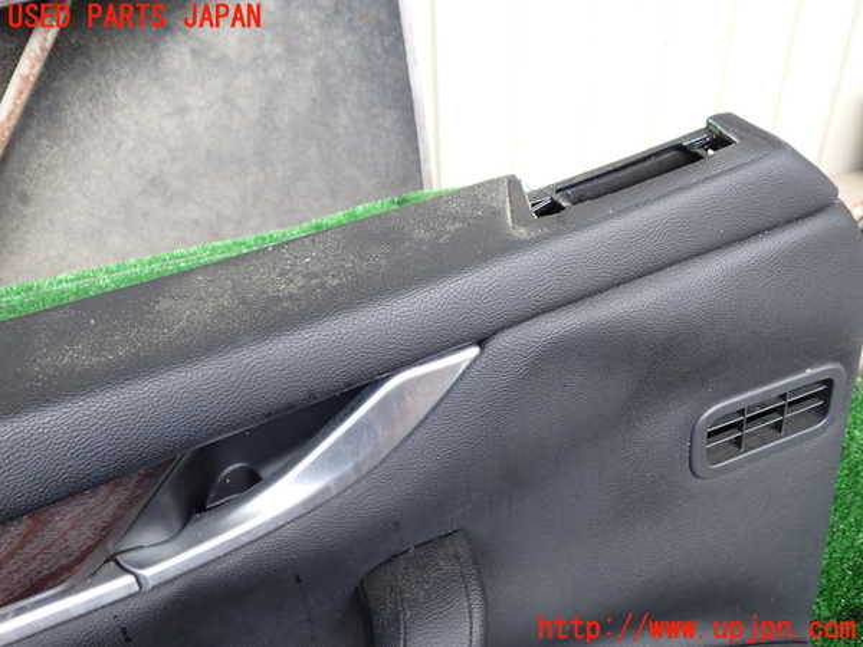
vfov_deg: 46.8
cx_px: 432
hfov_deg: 60.0
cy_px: 324
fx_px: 748
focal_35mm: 30
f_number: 2.3
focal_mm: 5.4
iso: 100
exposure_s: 1/80
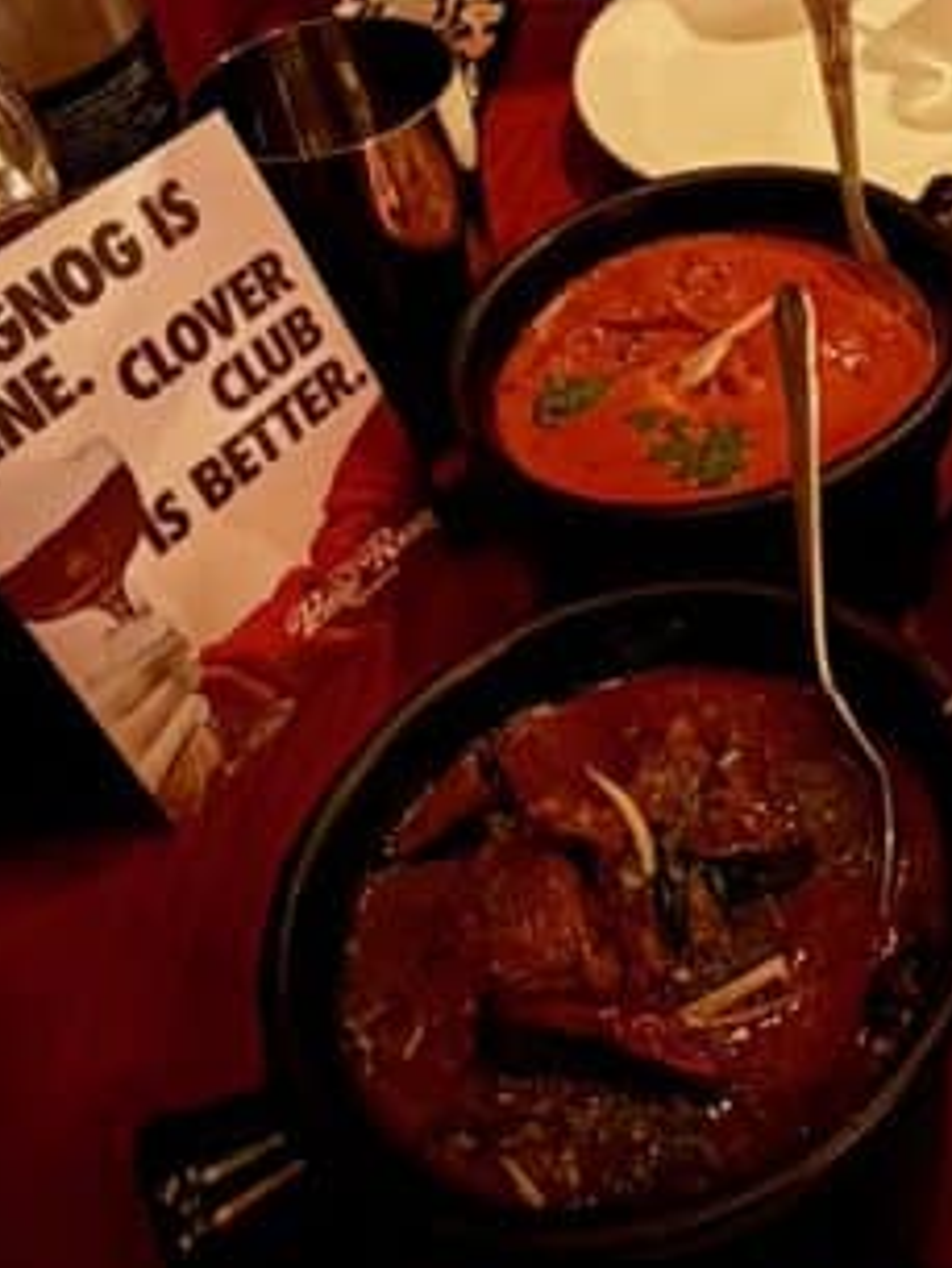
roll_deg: +1.8
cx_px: 1031
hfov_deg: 28.3
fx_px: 1722
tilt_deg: -35.8
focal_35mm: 47
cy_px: 195
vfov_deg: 38.4
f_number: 2.2
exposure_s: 1/10
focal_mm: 2.22
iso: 1600
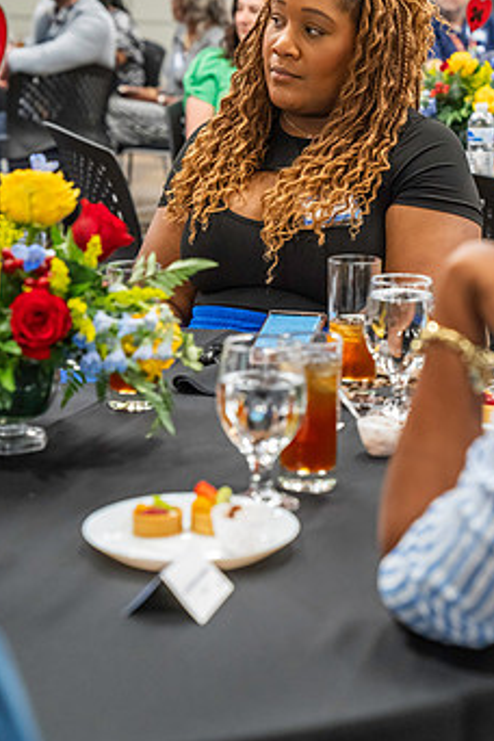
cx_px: 314
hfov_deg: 14.8
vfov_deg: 22.1
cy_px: 334
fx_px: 1894
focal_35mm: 92
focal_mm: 70
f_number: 4
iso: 4000
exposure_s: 1/160
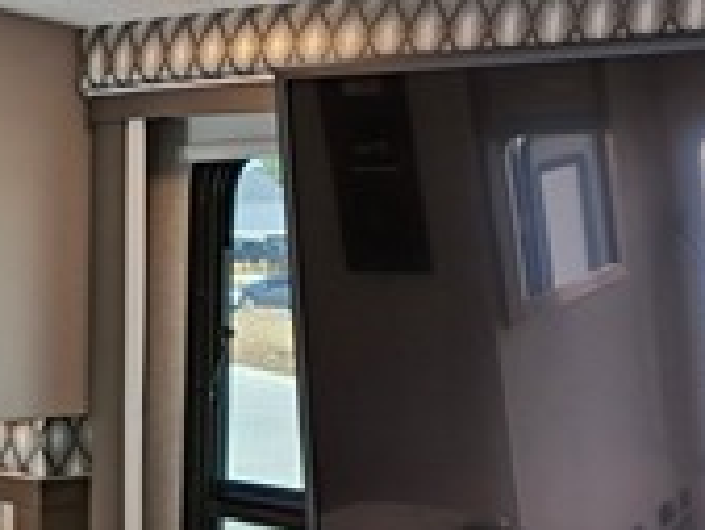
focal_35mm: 59
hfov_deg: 30.9
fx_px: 1202
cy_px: 288
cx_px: 663
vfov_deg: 24.8
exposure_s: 1/204
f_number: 1.8
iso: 32
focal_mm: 4.69
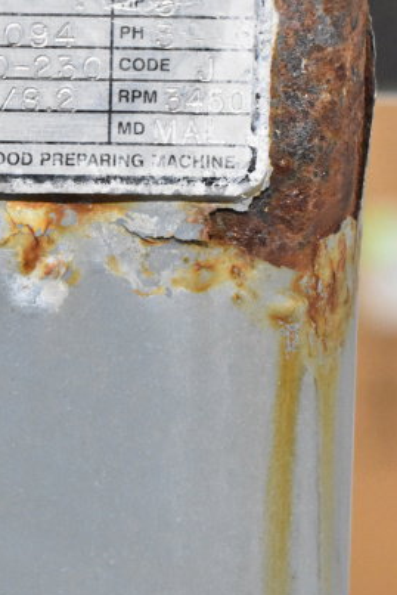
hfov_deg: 7.3
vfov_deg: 10.9
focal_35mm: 187
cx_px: 22
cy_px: -33
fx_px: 3093
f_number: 7.1
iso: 6400
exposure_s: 1/200
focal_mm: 55
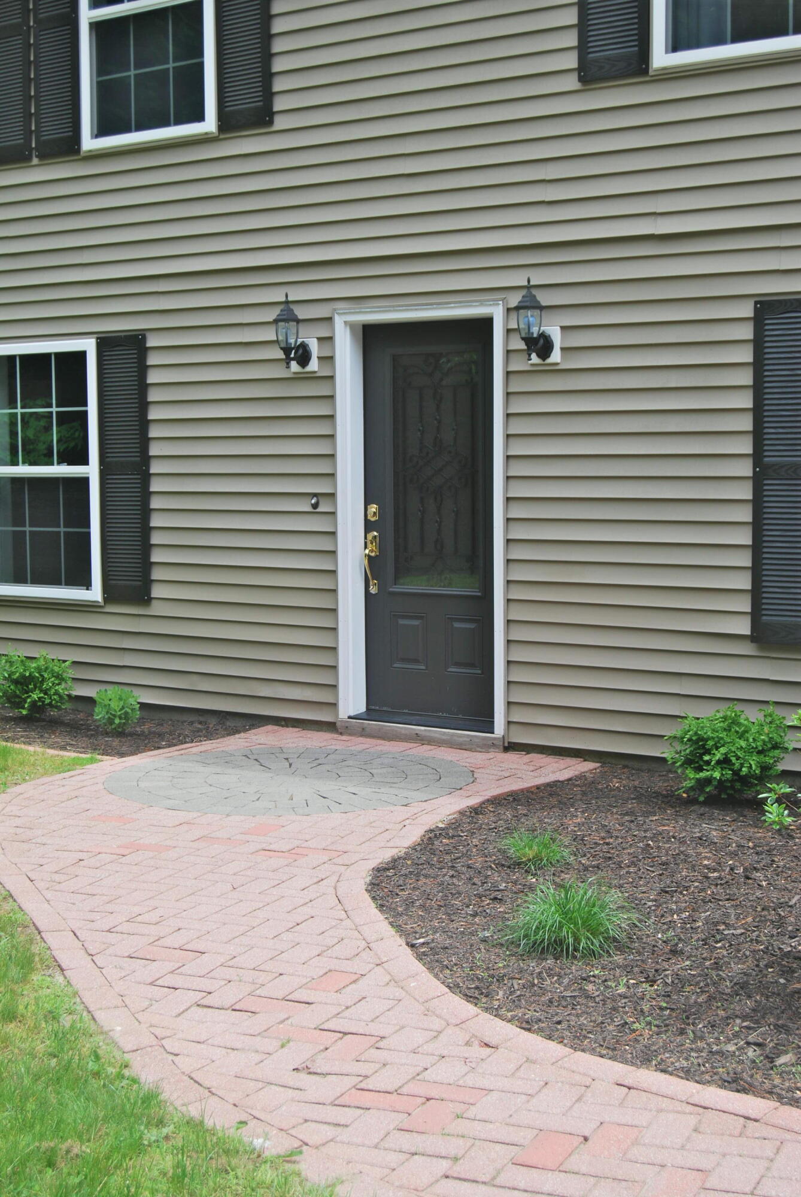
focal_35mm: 52
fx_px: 1748
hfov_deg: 25.8
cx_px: 400
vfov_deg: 37.8
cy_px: 598
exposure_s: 1/200
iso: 100
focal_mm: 35
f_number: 7.1
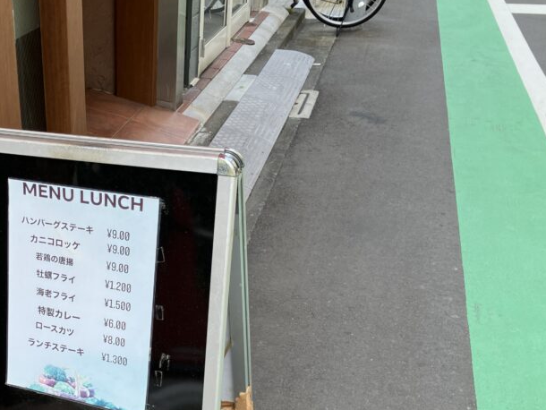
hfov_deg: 38.9
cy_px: 261
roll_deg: +1.8
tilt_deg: -28.7
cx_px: 112
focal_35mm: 47
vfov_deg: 30.7
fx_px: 742
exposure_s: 1/250
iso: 25
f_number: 1.8
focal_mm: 3.99
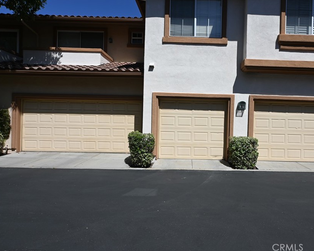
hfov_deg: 76.6
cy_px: 123
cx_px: 191
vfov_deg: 65.5
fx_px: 195
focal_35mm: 21
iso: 100
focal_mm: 12
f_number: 8
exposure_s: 1/500
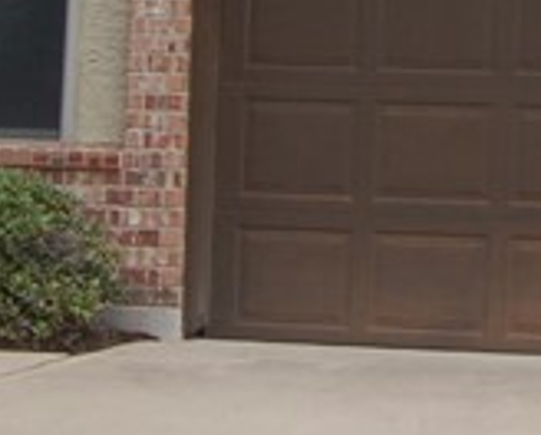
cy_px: -316
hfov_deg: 8.5
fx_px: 3579
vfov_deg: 6.8
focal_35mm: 223
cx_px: 717
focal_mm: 24
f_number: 9
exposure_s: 1/320
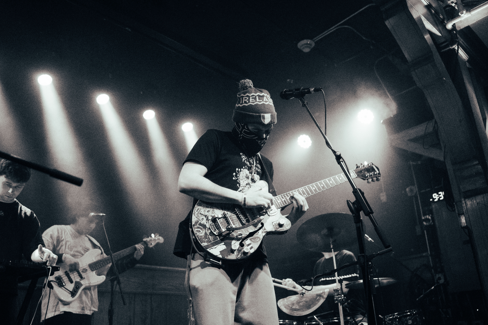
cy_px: 162
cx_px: 244
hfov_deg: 58.7
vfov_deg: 41.1
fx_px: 434
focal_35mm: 32
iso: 12800
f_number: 2.8
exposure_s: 1/125
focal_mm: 32
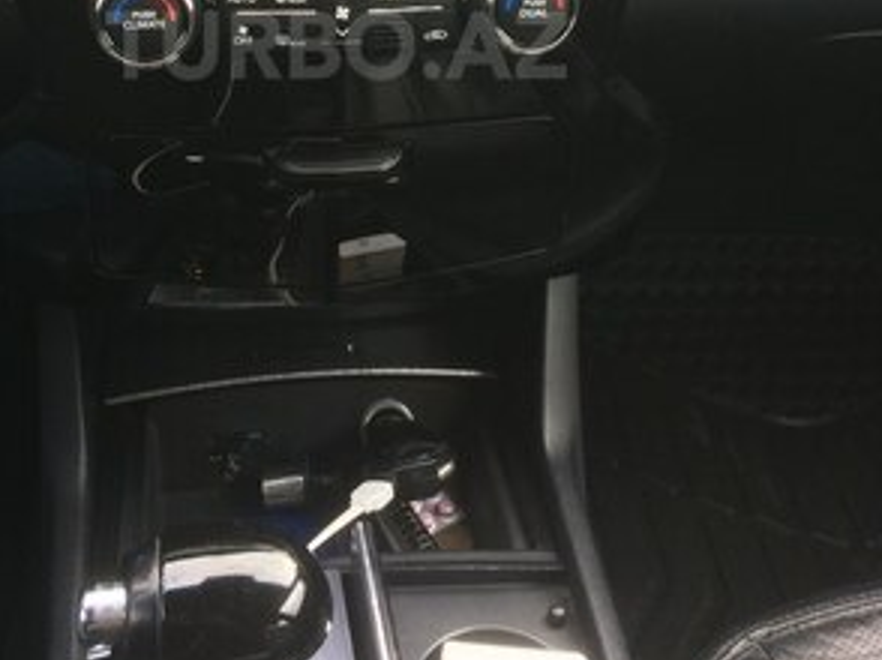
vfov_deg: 28.3
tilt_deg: -35.1
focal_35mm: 49
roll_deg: -1.7
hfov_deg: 38.7
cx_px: 336
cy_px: 45
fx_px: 1247
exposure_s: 1/50
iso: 40
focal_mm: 4.15
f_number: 2.2
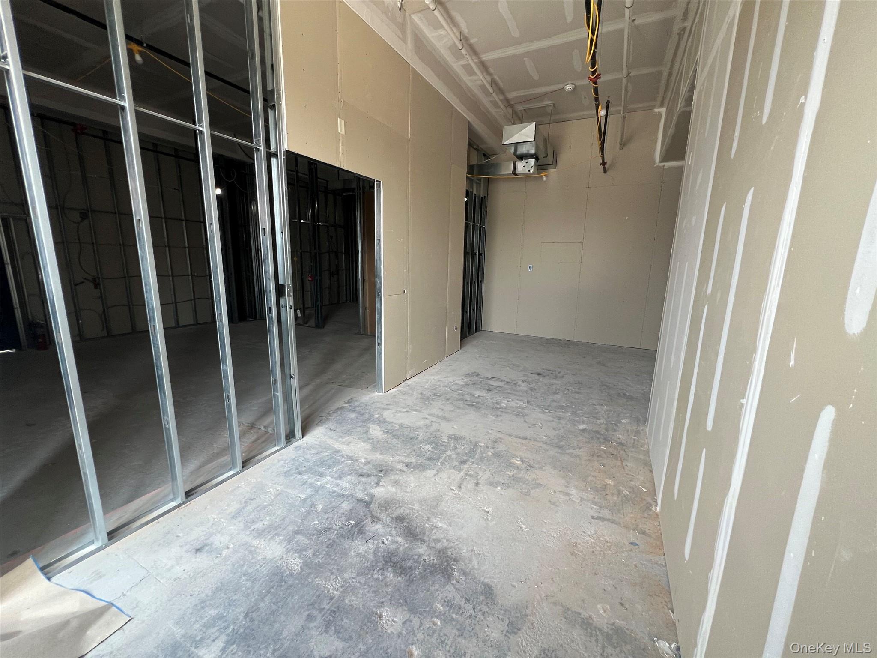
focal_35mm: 13
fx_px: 329
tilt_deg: -11.5
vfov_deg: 89.9
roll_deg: -0.7
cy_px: 329
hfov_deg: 106.2
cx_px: 438
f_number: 1.8
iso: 100
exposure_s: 1/99
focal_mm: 1.57
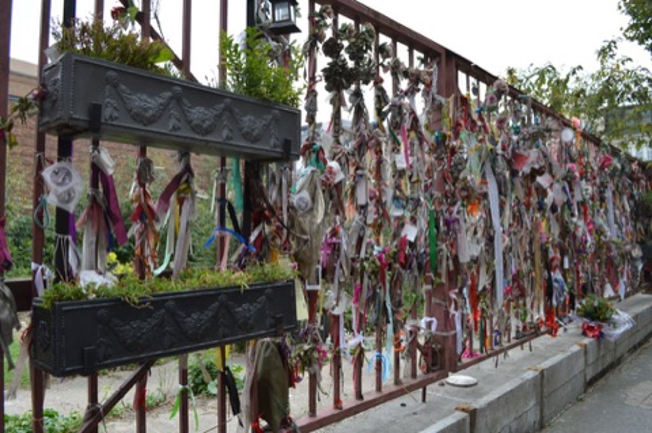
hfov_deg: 67.4
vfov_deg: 47.8
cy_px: 216
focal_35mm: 27
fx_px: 488
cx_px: 326
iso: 100
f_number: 6.3
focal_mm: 18
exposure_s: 1/160
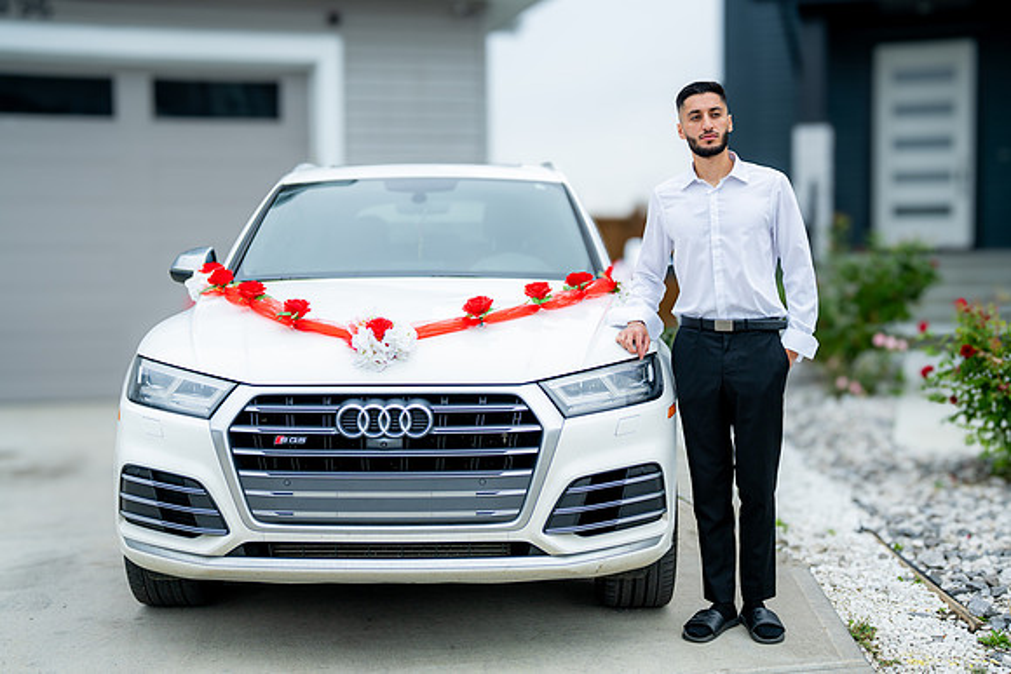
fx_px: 1443
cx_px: 506
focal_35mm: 51
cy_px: 337
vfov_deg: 26.3
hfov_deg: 38.6
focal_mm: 50
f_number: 1.4
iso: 100
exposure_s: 1/1600
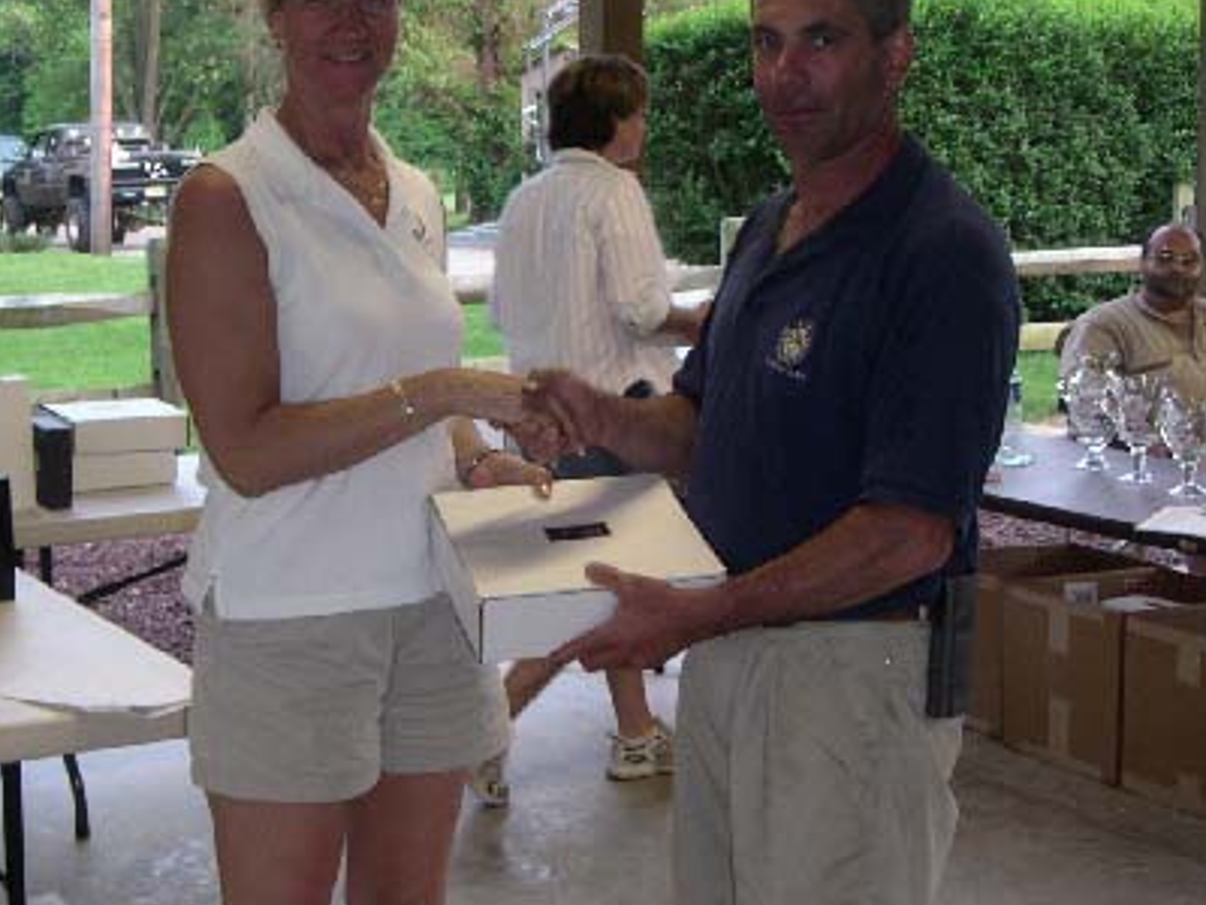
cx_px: 552
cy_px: 385
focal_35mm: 60
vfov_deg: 24.4
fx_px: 2090
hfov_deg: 32.2
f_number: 2.9
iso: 160
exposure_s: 1/50
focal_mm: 7.5
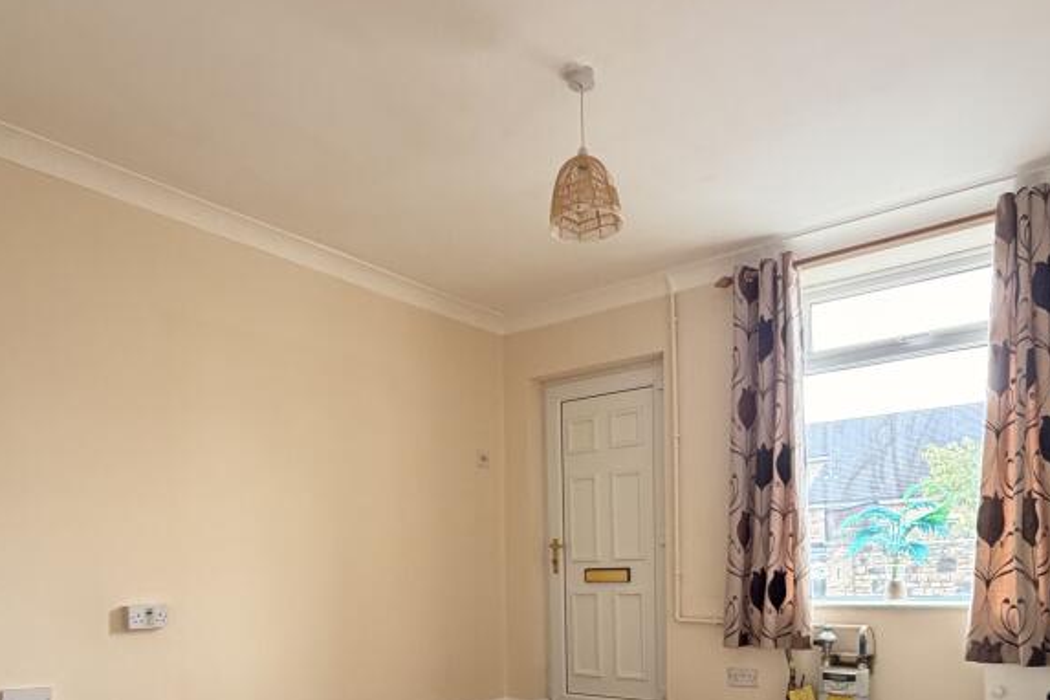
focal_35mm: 26
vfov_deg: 46.0
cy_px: 596
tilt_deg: -1.0
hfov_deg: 69.2
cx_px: 577
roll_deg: +0.5
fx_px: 758
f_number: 2.2
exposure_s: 1/121
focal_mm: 2.22
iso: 250
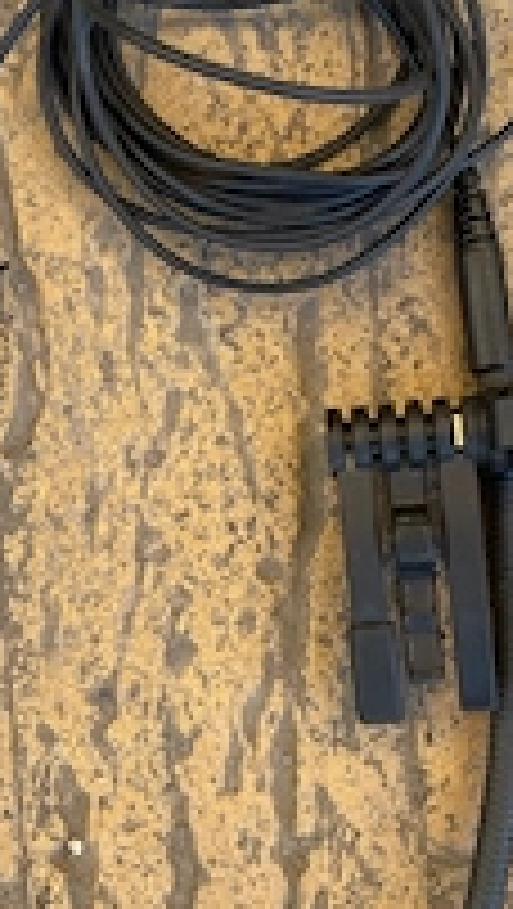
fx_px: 1351
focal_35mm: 56
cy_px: 495
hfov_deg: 21.3
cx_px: 130
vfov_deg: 37.2
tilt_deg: -85.9
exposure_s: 1/122
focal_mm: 4.25
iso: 32
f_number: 1.8
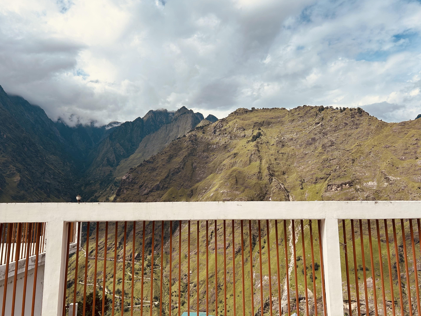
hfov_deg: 65.3
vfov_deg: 51.3
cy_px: 153
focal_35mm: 27
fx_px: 328
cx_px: 210
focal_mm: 5.7
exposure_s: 1/5882
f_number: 1.5
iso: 50
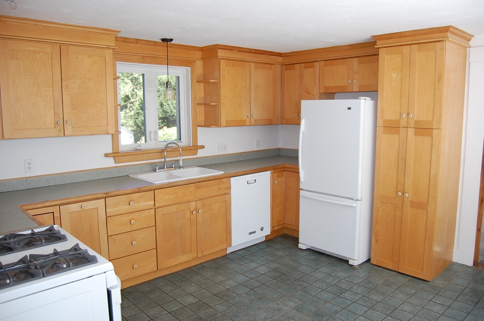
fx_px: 362
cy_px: 160
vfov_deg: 47.8
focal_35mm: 27
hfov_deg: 67.5
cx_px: 242
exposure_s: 1/100
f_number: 3.5
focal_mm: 18
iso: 200
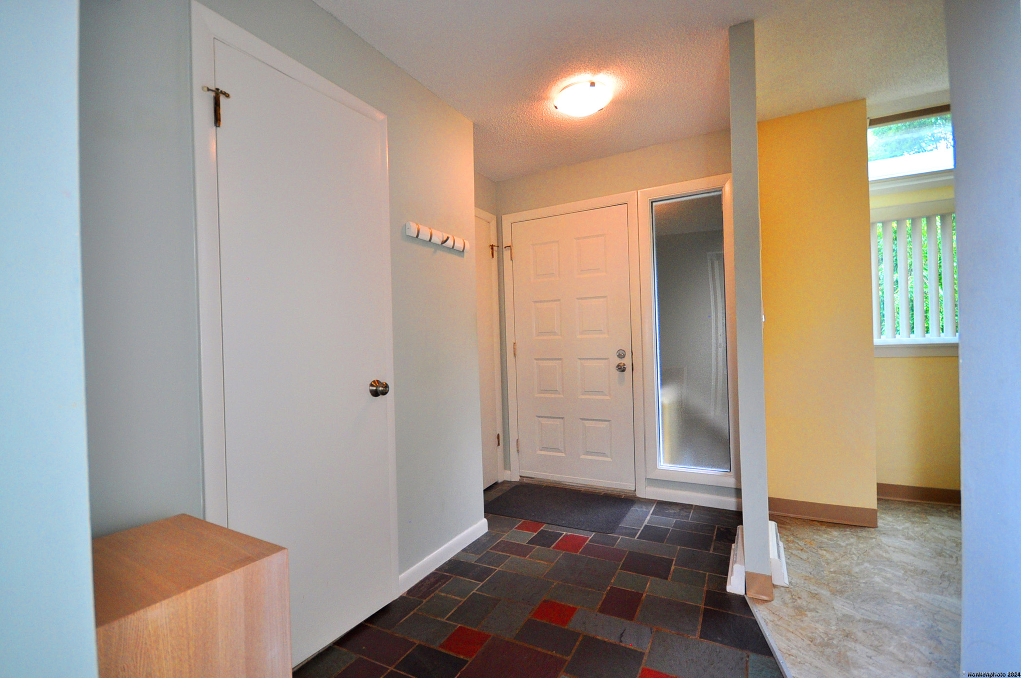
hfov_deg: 100.5
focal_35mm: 15
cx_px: 510
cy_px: 339
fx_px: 425
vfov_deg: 77.2
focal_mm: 10
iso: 500
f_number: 4
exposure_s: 1/125
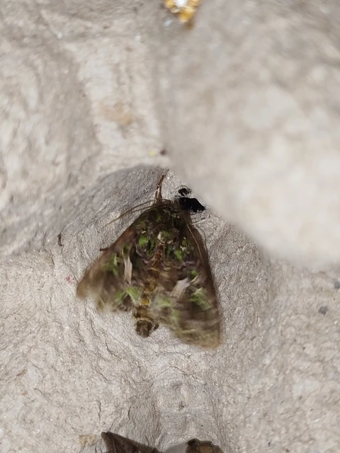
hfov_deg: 25.7
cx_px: 170
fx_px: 746
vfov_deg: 33.8
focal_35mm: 57
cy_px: 226
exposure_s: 1/50
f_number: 1.7
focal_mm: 5.31
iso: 80
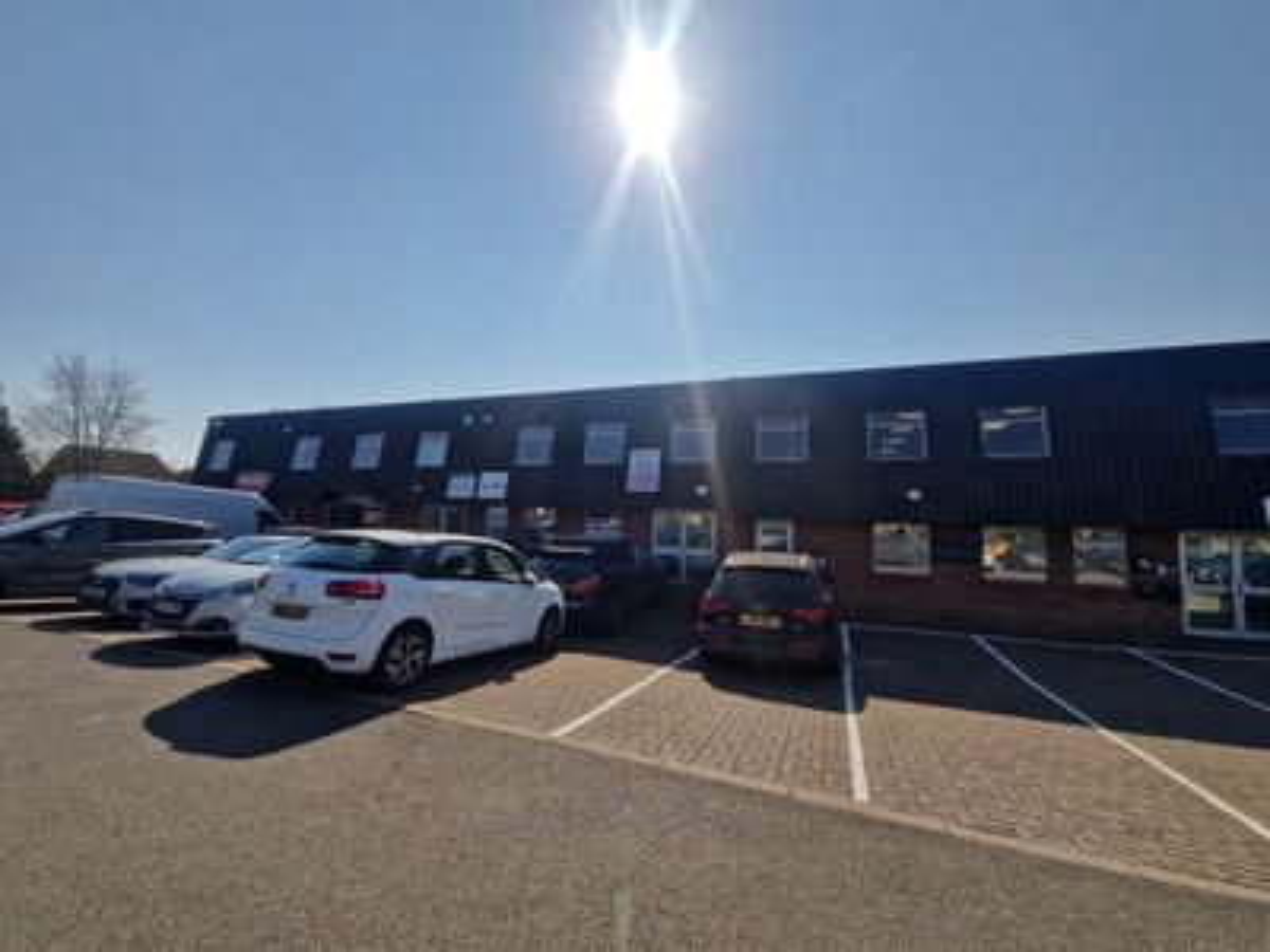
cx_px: 635
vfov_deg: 89.9
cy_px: 476
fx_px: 477
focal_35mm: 13
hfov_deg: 106.2
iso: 50
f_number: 2.2
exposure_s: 1/4240
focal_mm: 2.2
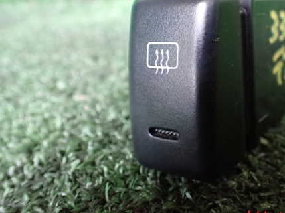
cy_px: 76
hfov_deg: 43.9
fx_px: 346
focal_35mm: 42
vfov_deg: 34.1
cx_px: 199
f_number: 2.3
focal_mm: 5.4
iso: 1250
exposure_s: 1/30
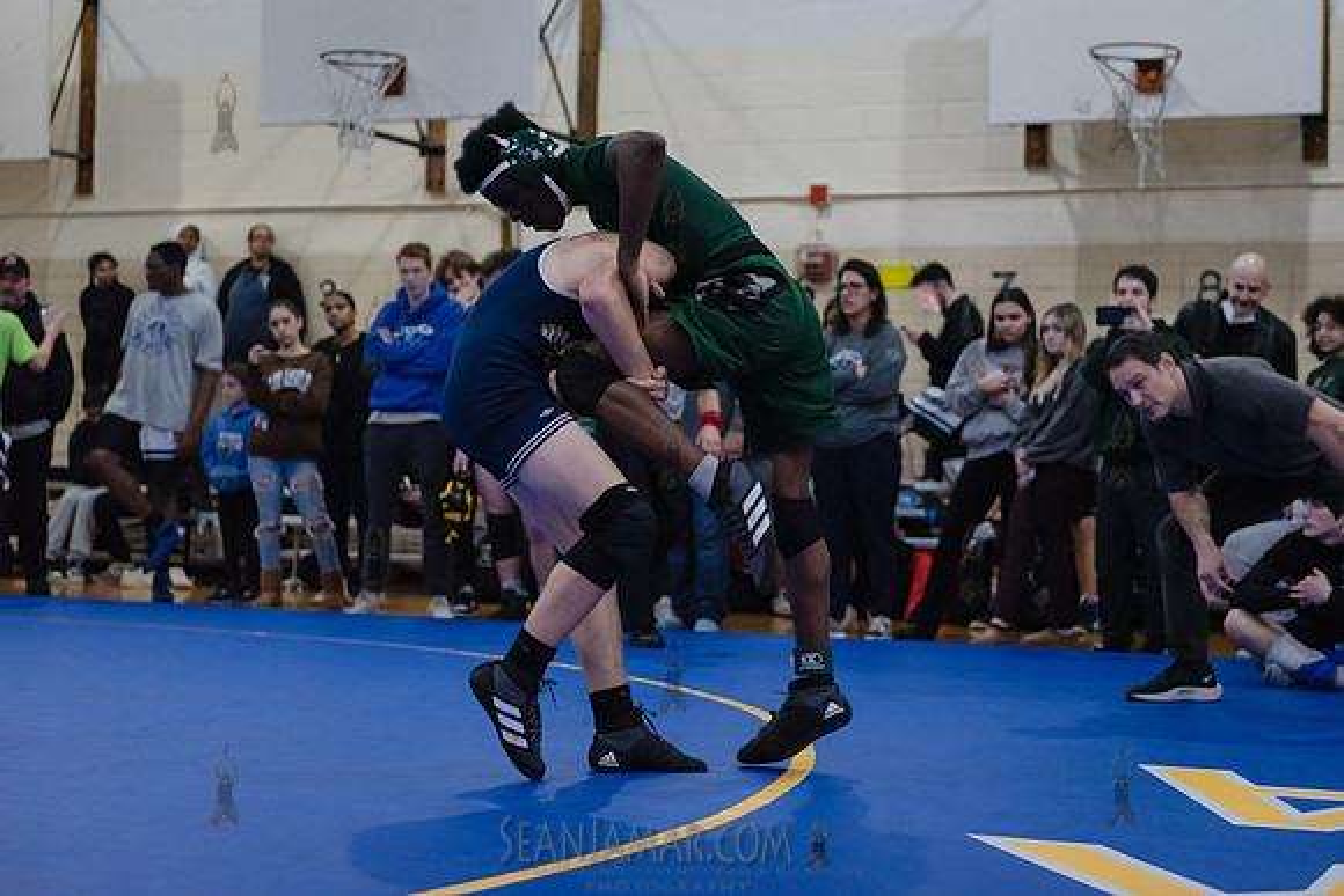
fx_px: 2464
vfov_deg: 20.6
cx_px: 672
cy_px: 448
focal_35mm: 66
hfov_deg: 30.5
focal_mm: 66
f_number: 3.2
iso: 8000
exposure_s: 1/400
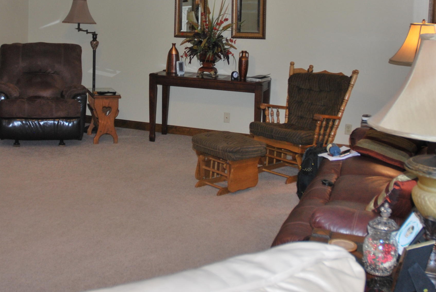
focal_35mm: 48
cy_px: 66
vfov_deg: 27.7
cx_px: 176
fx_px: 582
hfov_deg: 40.9
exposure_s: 1/60
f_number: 3.5
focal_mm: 18
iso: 200
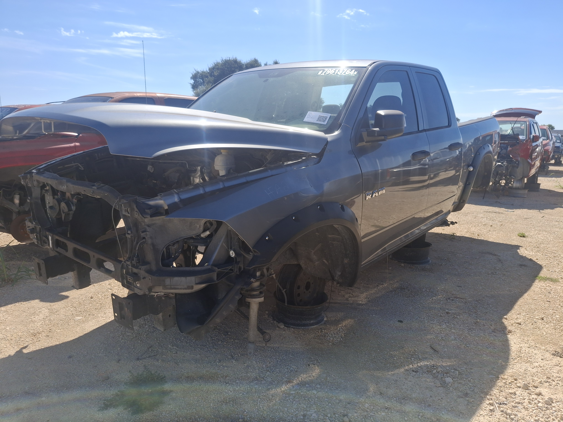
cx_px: 282
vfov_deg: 54.9
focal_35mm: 25
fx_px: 407
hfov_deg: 69.4
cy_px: 211
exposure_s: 1/2717
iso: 32
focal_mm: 4.69
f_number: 1.8
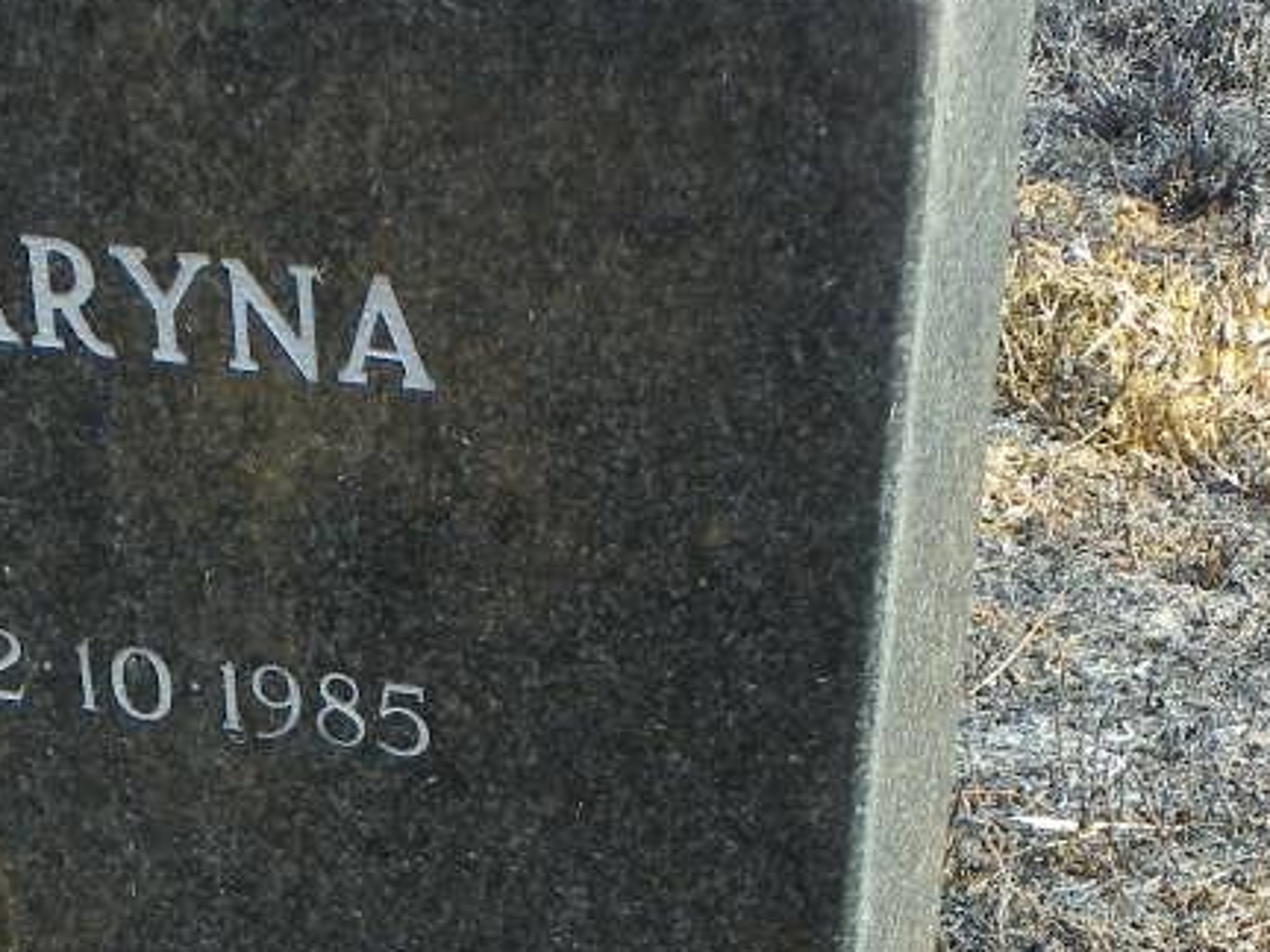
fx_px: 7448
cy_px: 1161
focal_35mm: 203
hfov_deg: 9.7
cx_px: 197
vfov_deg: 7.3
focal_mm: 13
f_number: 3.5
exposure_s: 1/125
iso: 64
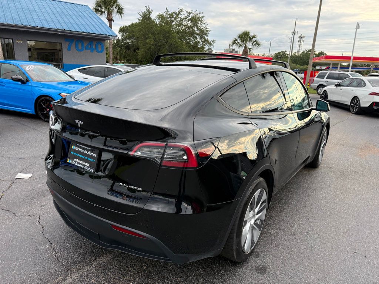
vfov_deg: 56.8
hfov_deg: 71.6
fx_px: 263
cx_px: 190
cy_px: 142
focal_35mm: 24
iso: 100
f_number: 1.78
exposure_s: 1/955
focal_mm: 6.76
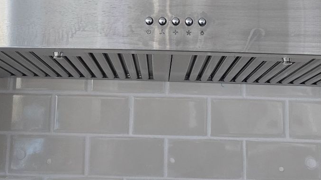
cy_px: -24
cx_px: 152
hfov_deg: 29.7
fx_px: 604
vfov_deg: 16.4
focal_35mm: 71
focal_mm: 6.3
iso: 320
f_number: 1.7
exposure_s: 1/120
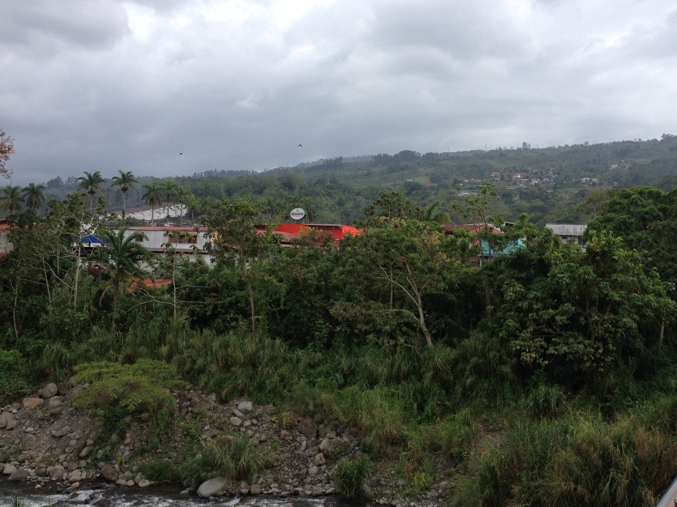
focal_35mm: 41
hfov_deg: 45.7
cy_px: 216
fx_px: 802
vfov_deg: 35.1
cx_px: 377
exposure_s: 1/460
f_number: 2.4
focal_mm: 4.28
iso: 50
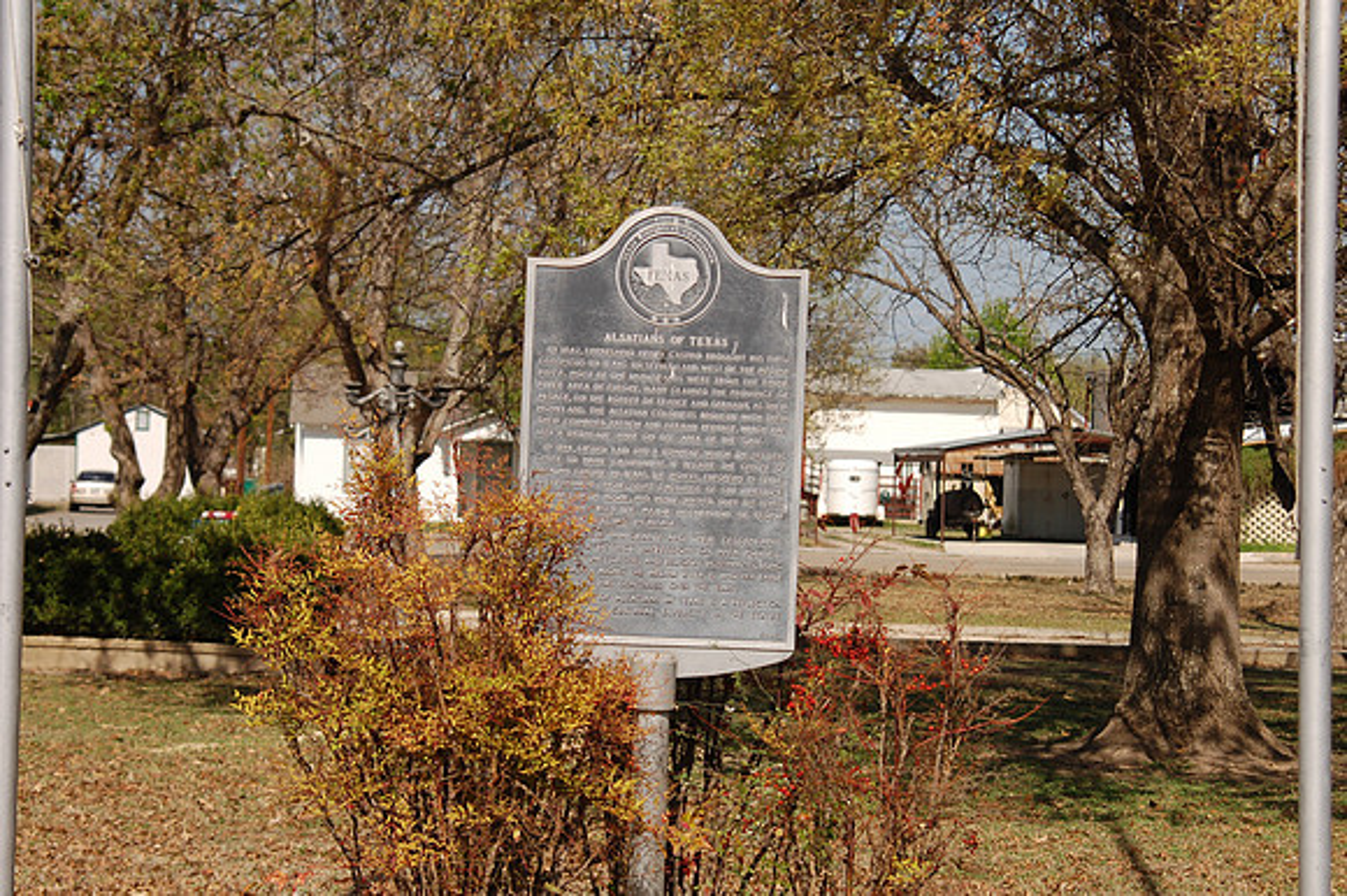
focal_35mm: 90
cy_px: 448
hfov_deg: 22.6
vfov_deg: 15.2
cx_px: 674
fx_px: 3365
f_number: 7.1
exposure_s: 1/800
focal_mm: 60
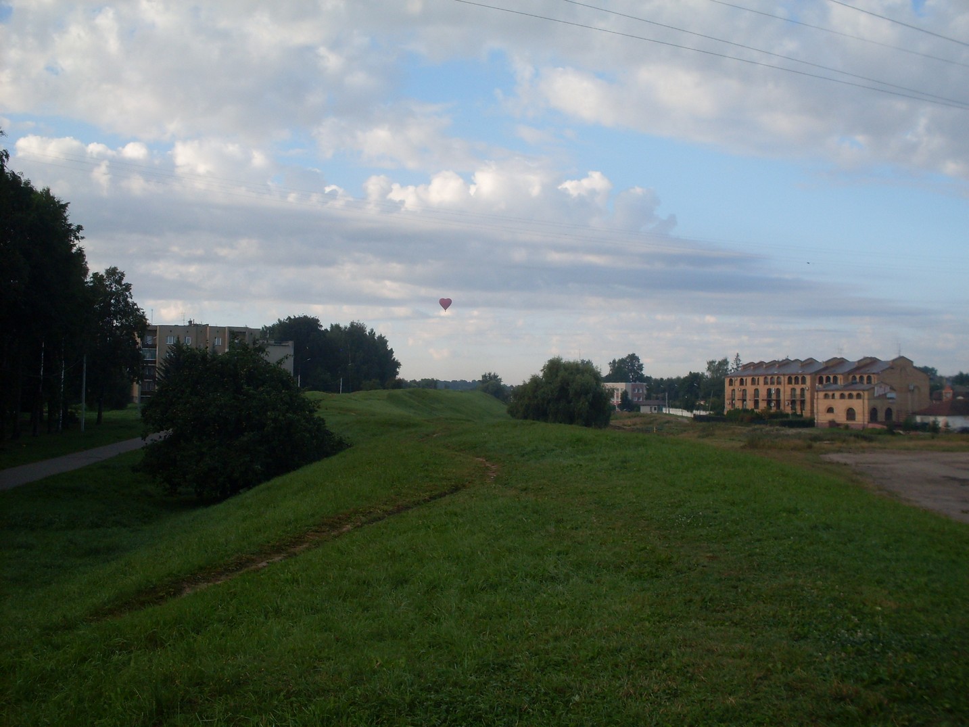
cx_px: 484
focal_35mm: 38
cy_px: 364
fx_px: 1064
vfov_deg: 37.7
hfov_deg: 49.0
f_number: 8.4
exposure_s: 1/125
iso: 80
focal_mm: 6.3
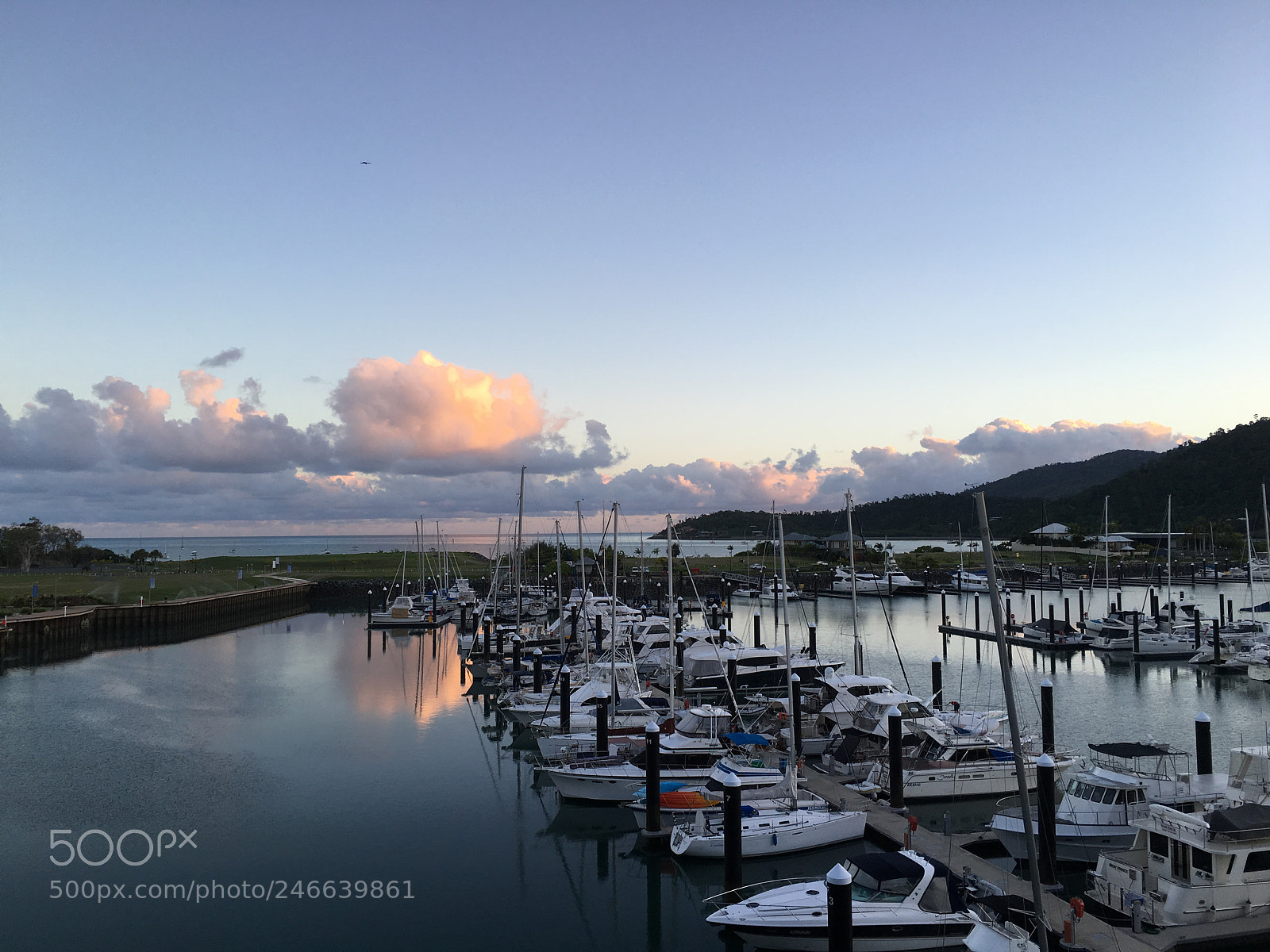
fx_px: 1064
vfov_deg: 48.2
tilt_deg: +3.0
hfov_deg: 61.7
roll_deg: -0.2
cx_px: 635
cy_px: 476
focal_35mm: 29
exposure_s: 1/196
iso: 25
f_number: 2.2
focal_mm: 4.15
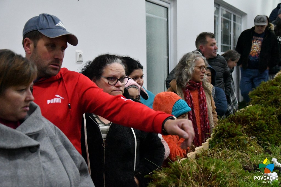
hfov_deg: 31.9
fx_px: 492
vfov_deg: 21.6
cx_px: 140
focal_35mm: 63
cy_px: 94
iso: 12800
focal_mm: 42
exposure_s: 1/200
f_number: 4.8
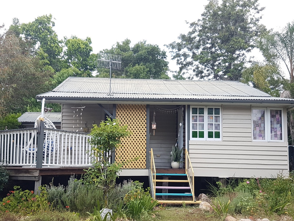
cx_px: 130
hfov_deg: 52.5
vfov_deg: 40.5
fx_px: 297
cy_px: 134
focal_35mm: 35
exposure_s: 1/610
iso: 40
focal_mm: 4.2
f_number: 1.7
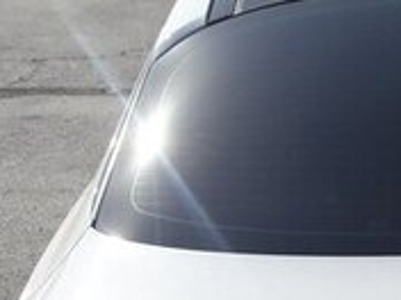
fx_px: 1216
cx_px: 435
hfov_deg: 18.1
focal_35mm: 105
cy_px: 381
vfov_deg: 13.6
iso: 40
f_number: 1.9
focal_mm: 3.7
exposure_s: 1/2488
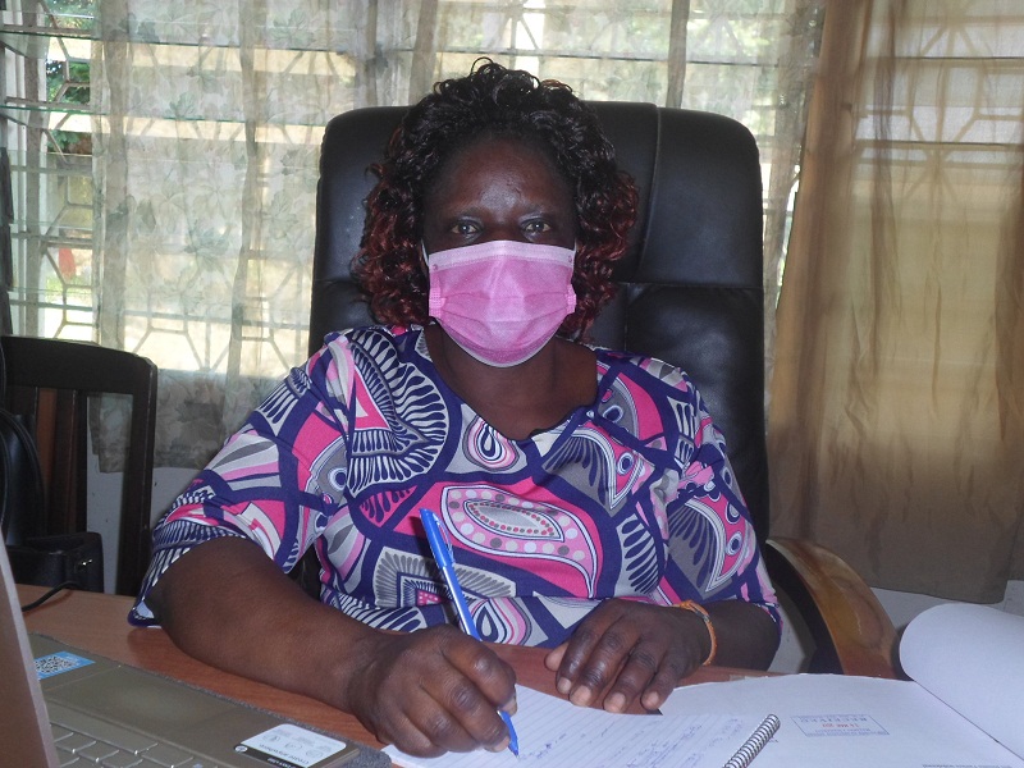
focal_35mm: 36
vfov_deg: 39.7
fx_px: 1065
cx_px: 512
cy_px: 384
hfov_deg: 51.4
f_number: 3
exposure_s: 1/45
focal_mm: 6.5
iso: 100
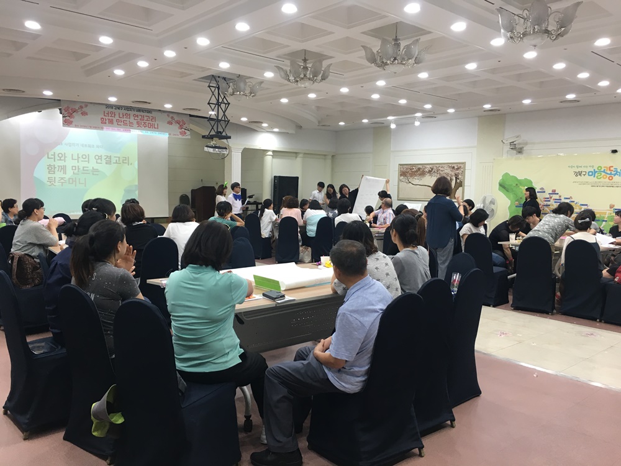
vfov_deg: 48.2
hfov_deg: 61.7
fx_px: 520
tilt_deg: -5.0
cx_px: 310
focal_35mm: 29
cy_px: 233
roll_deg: -0.9
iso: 64
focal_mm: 4.15
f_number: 2.2
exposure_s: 1/30
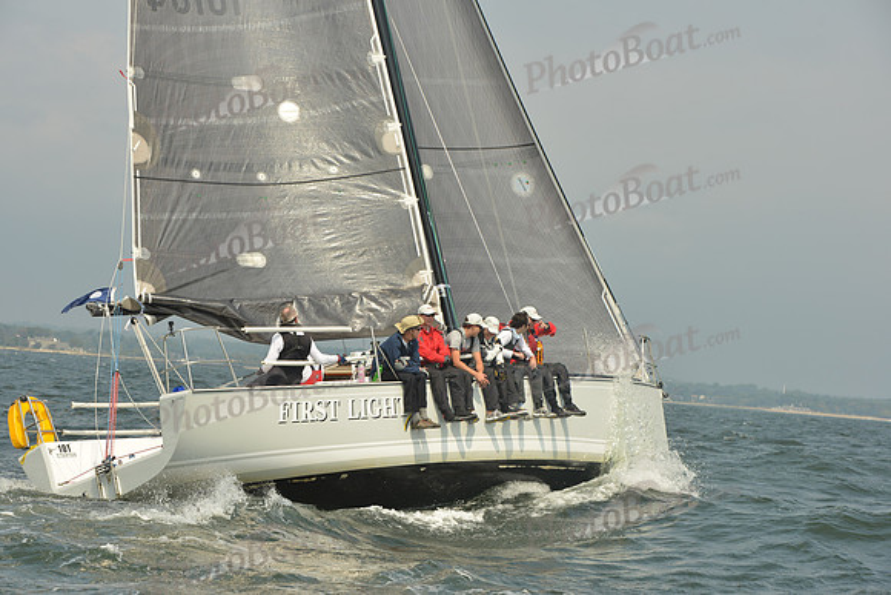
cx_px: 446
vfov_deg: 13.7
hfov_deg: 20.4
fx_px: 2475
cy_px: 298
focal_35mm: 100
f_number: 9
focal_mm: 100
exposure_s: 1/1250
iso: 320
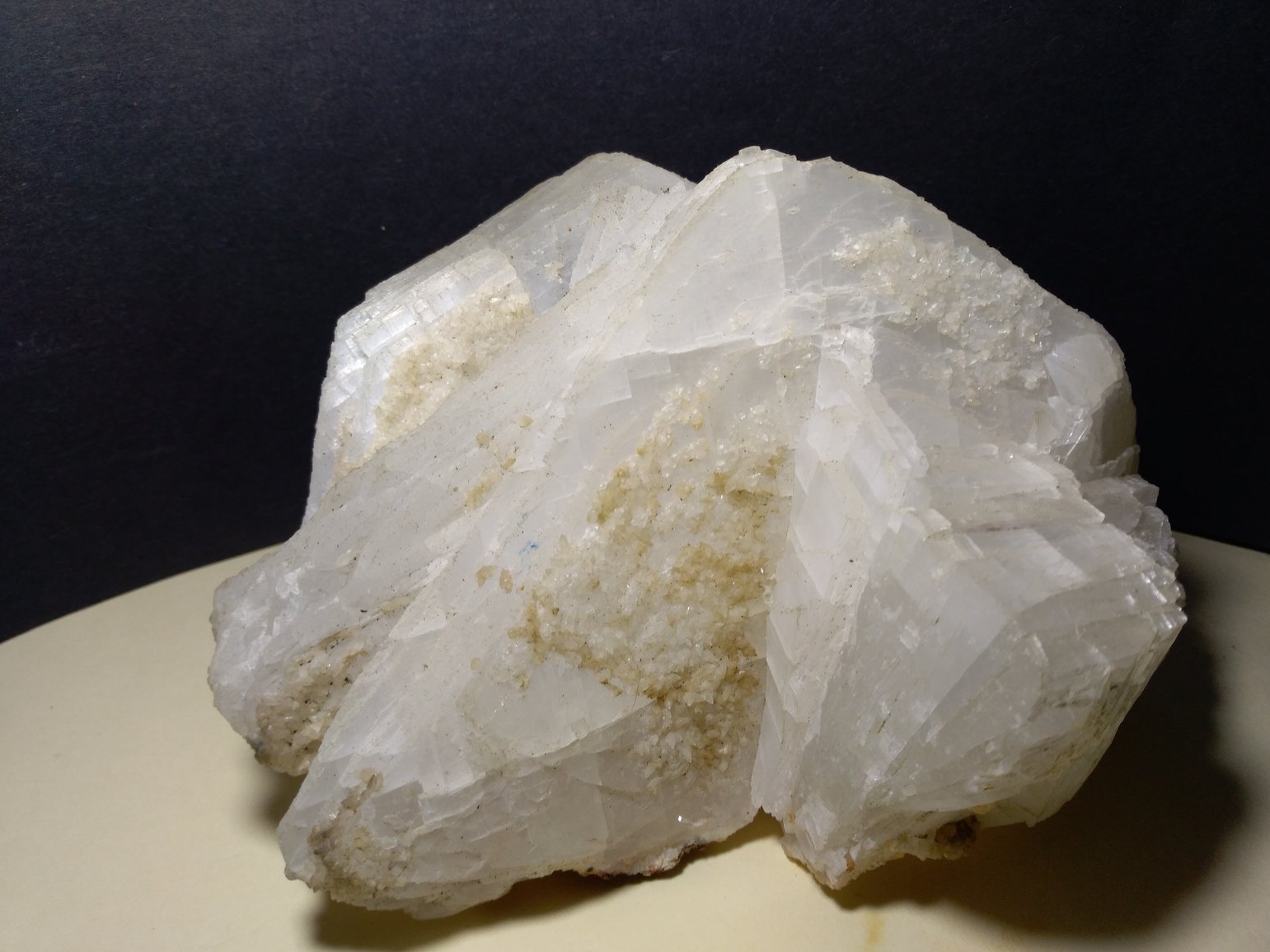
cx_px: 644
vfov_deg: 51.4
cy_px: 485
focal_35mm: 27
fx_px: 991
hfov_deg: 65.3
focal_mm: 3.54
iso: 103
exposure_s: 1/30
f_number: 2
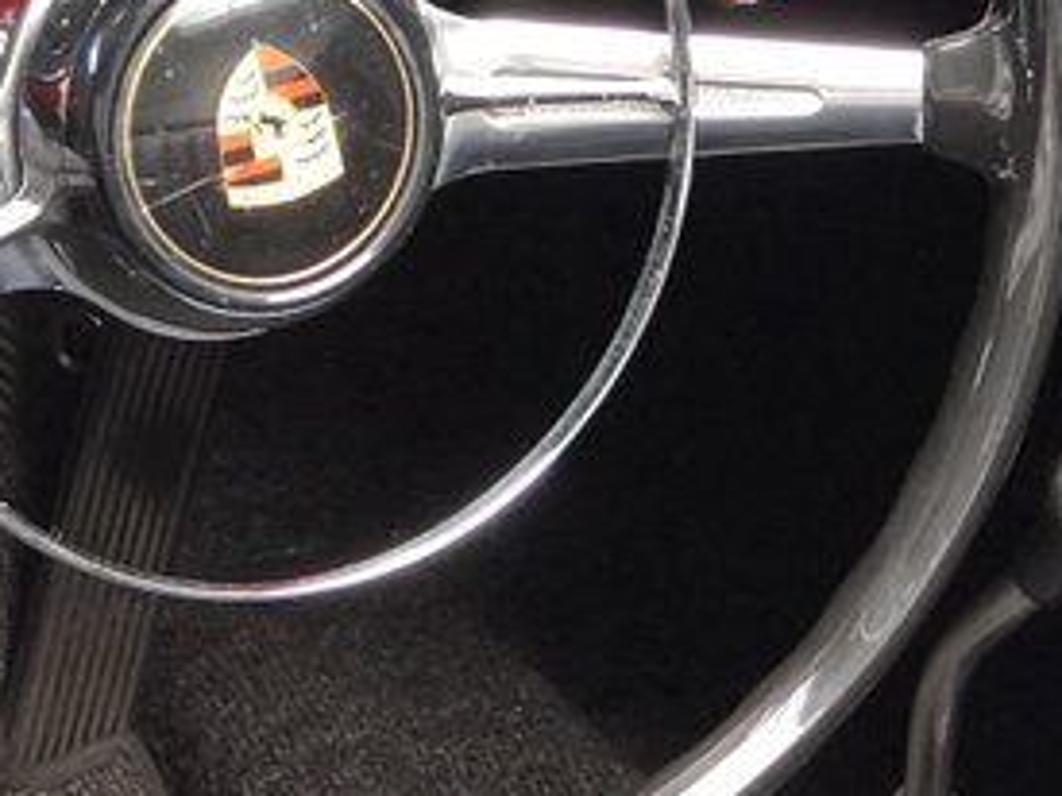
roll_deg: -0.9
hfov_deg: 12.4
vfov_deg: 9.3
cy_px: 89
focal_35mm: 159
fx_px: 4876
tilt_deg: -25.5
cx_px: 232
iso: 100
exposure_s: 1/30
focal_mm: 6.6
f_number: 2.8
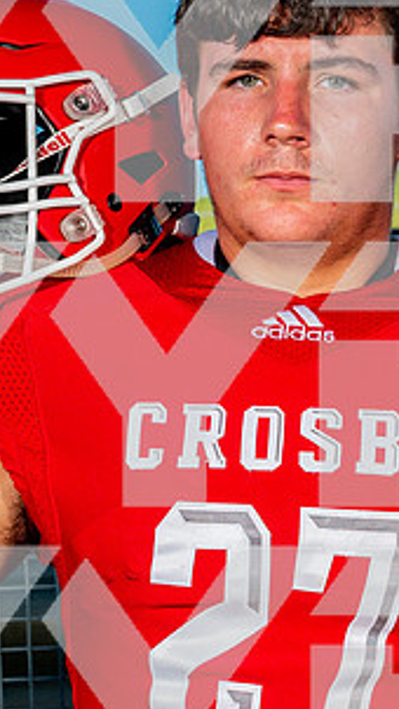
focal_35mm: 118
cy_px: 438
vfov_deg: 18.1
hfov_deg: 10.3
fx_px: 2218
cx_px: 226
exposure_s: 1/125
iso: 100
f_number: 8
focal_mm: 48
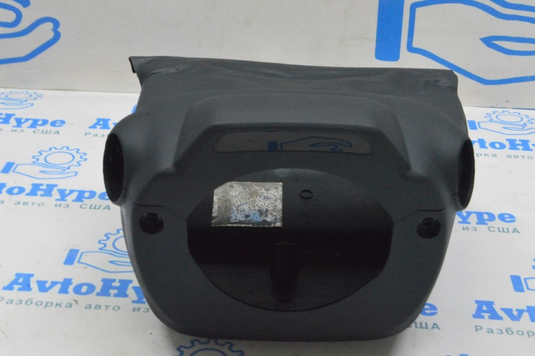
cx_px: 268
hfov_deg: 31.9
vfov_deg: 21.5
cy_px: 178
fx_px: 935
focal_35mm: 63
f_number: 20
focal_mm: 42
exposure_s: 1/20
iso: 6400
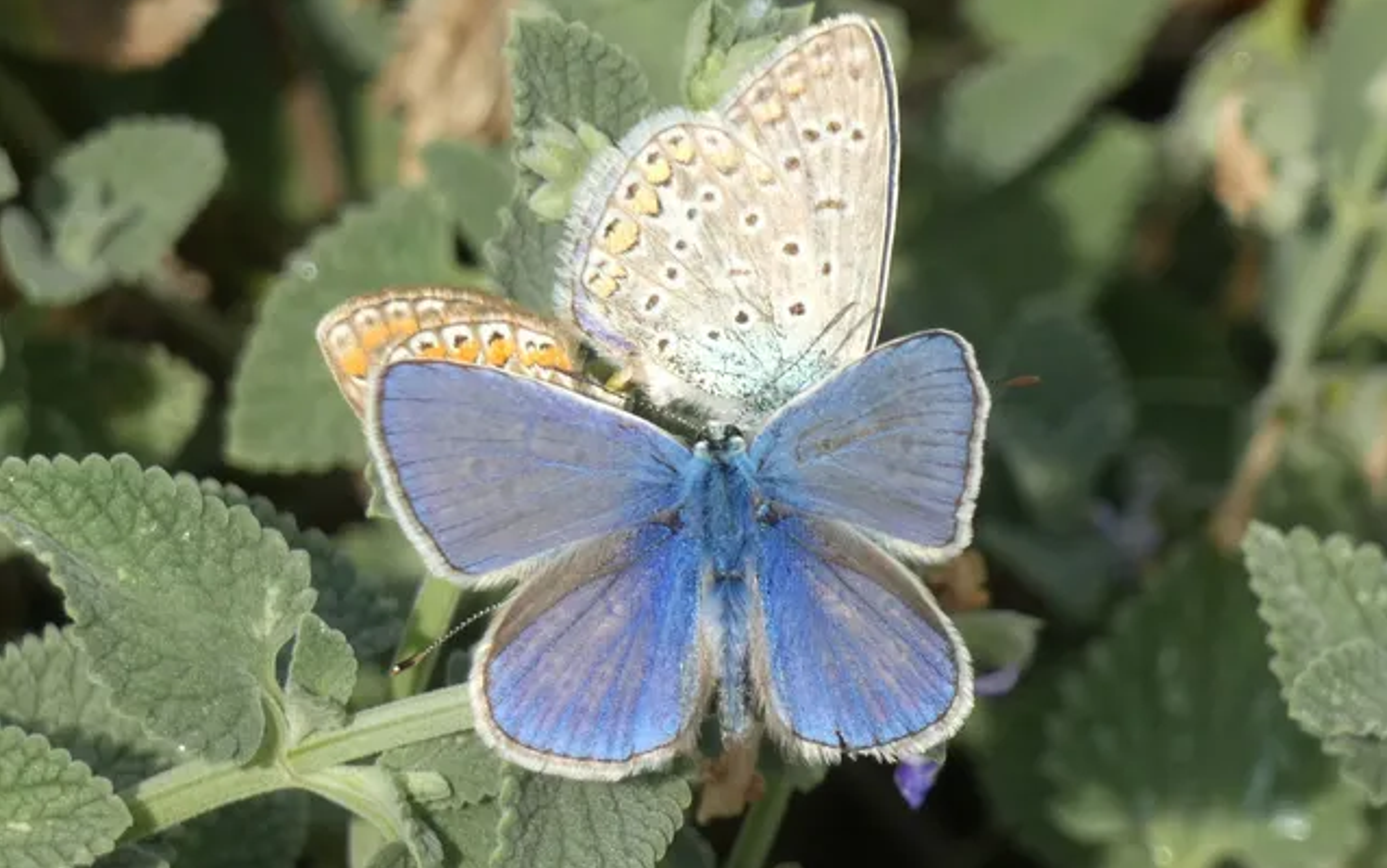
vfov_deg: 4.1
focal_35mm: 319
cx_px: 694
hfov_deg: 6.6
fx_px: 12060
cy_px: 418
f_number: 5.5
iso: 80
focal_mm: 53.8
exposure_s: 1/125
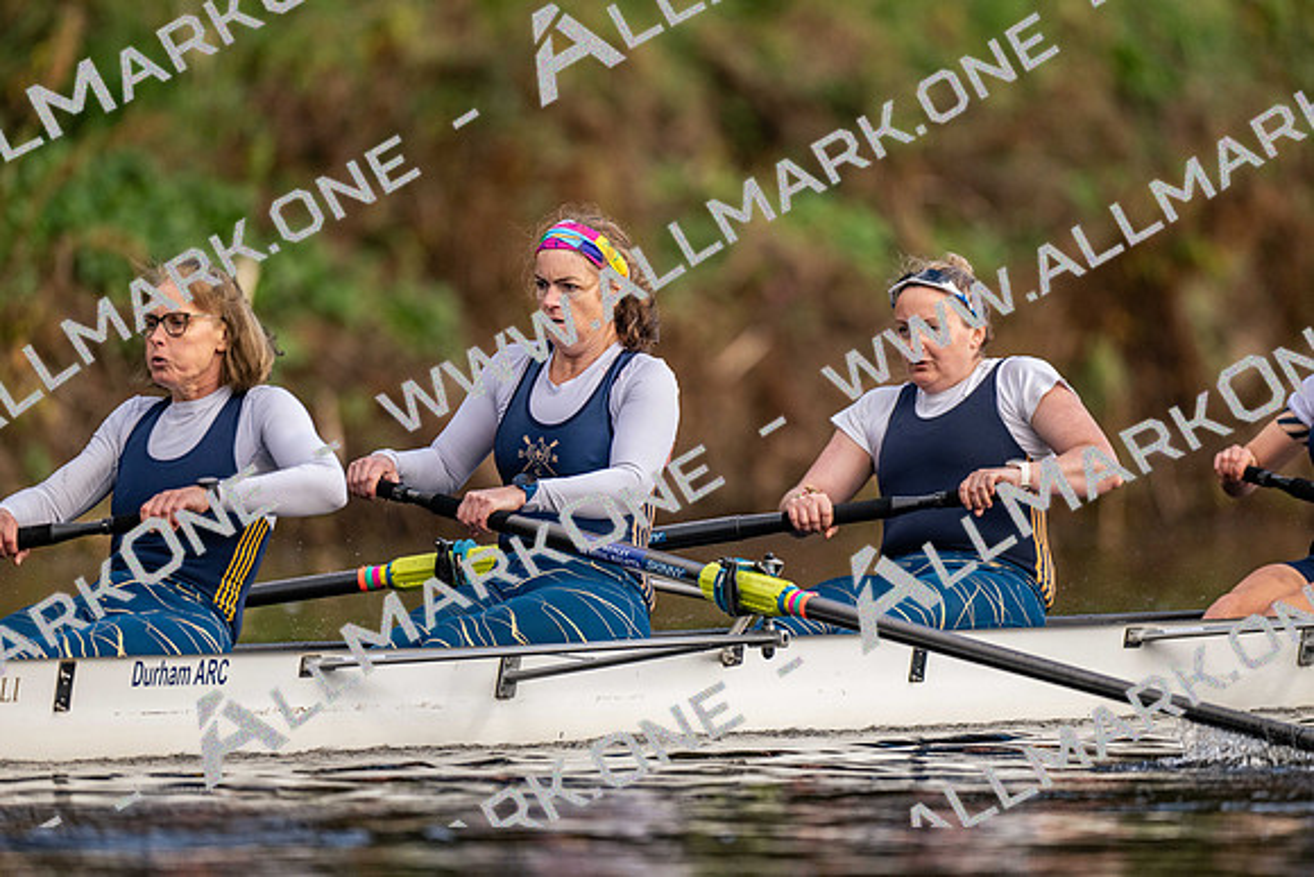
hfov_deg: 3.4
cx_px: 657
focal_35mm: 600
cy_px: 438
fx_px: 21904
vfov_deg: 2.3
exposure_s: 1/2500
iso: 1000
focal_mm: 600
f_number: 4
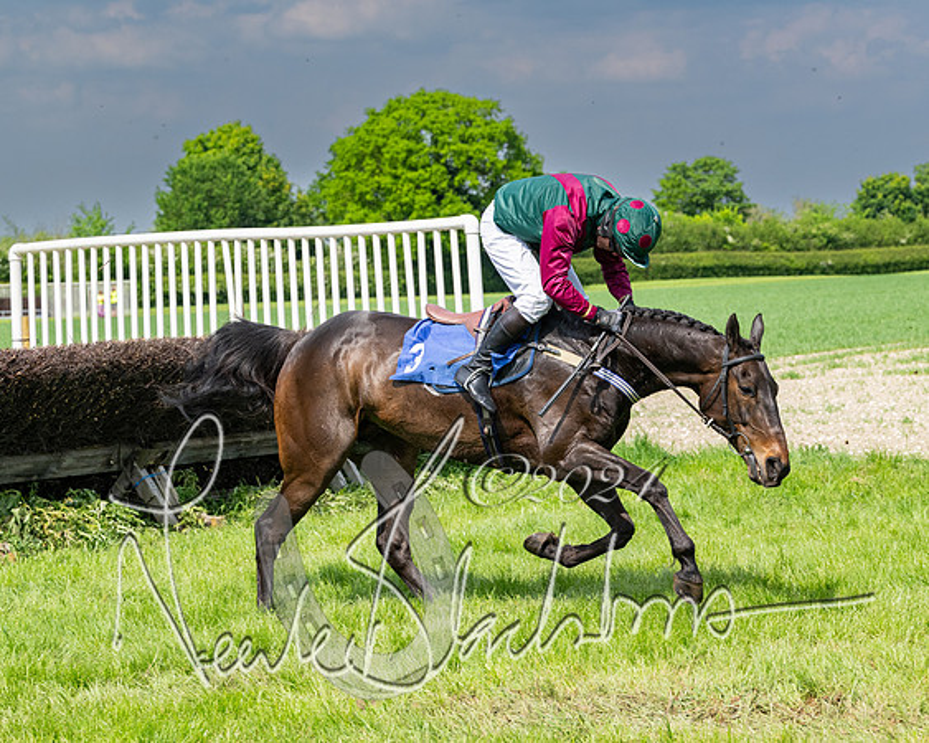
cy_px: 419
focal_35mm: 106
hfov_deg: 18.2
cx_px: 447
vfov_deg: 14.6
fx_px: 2903
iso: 400
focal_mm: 70
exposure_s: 1/2500
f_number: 5
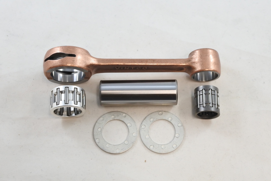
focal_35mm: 43
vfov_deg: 31.2
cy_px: 90
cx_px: 136
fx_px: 324
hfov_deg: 45.4
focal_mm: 16.1
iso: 500
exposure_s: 1/125
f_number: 4.5
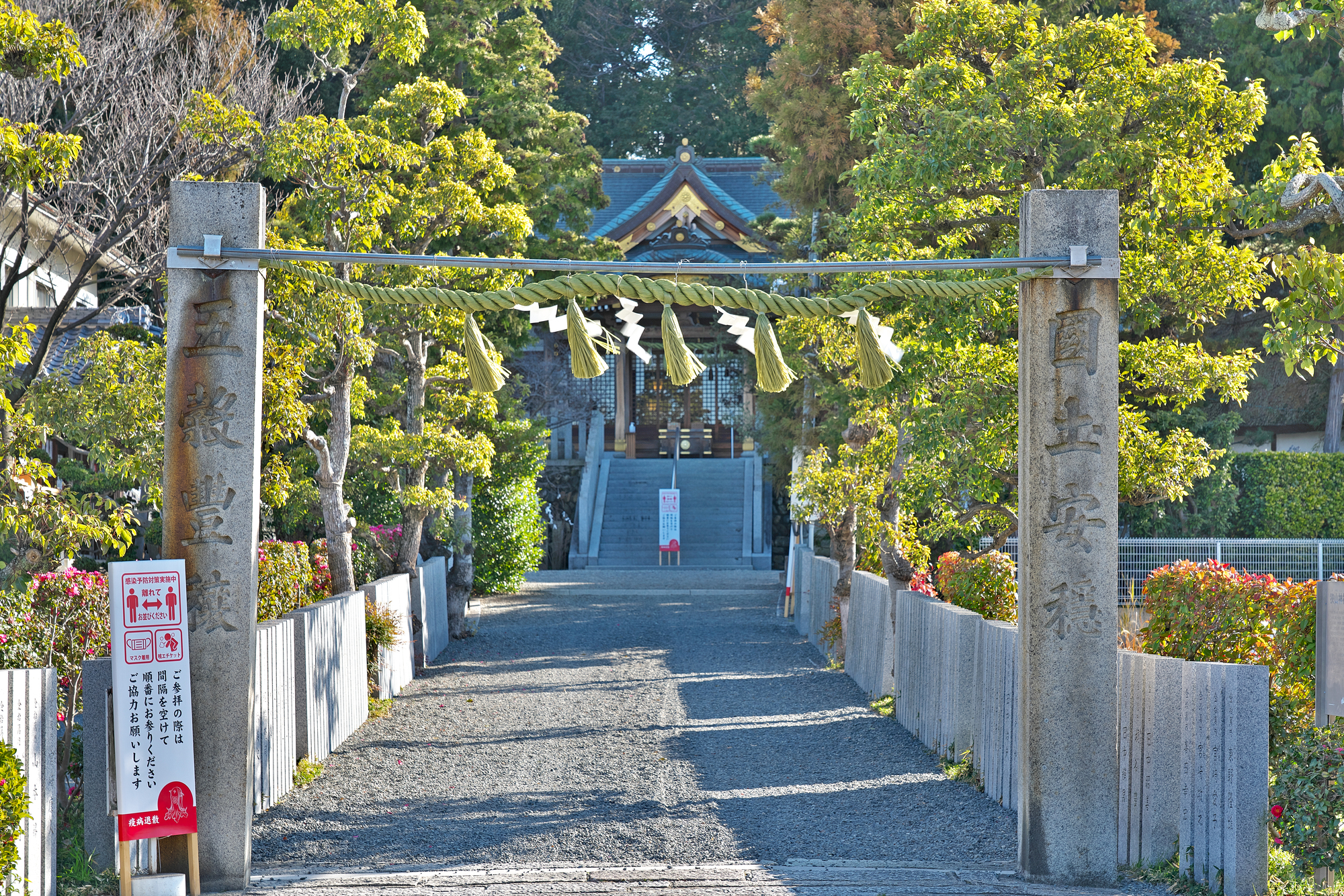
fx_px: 2726
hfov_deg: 27.7
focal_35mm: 73
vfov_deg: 18.7
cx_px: 672
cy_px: 448
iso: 100
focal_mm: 73
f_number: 10
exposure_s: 1/50
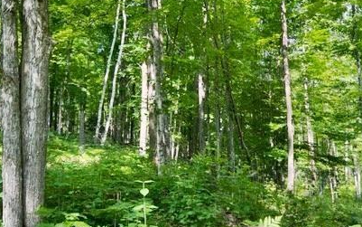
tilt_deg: +12.2
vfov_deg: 29.0
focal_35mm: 44
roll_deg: +4.6
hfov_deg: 44.0
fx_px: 434
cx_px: 265
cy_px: 73
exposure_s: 1/361
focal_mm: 5.7
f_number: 1.5
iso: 50
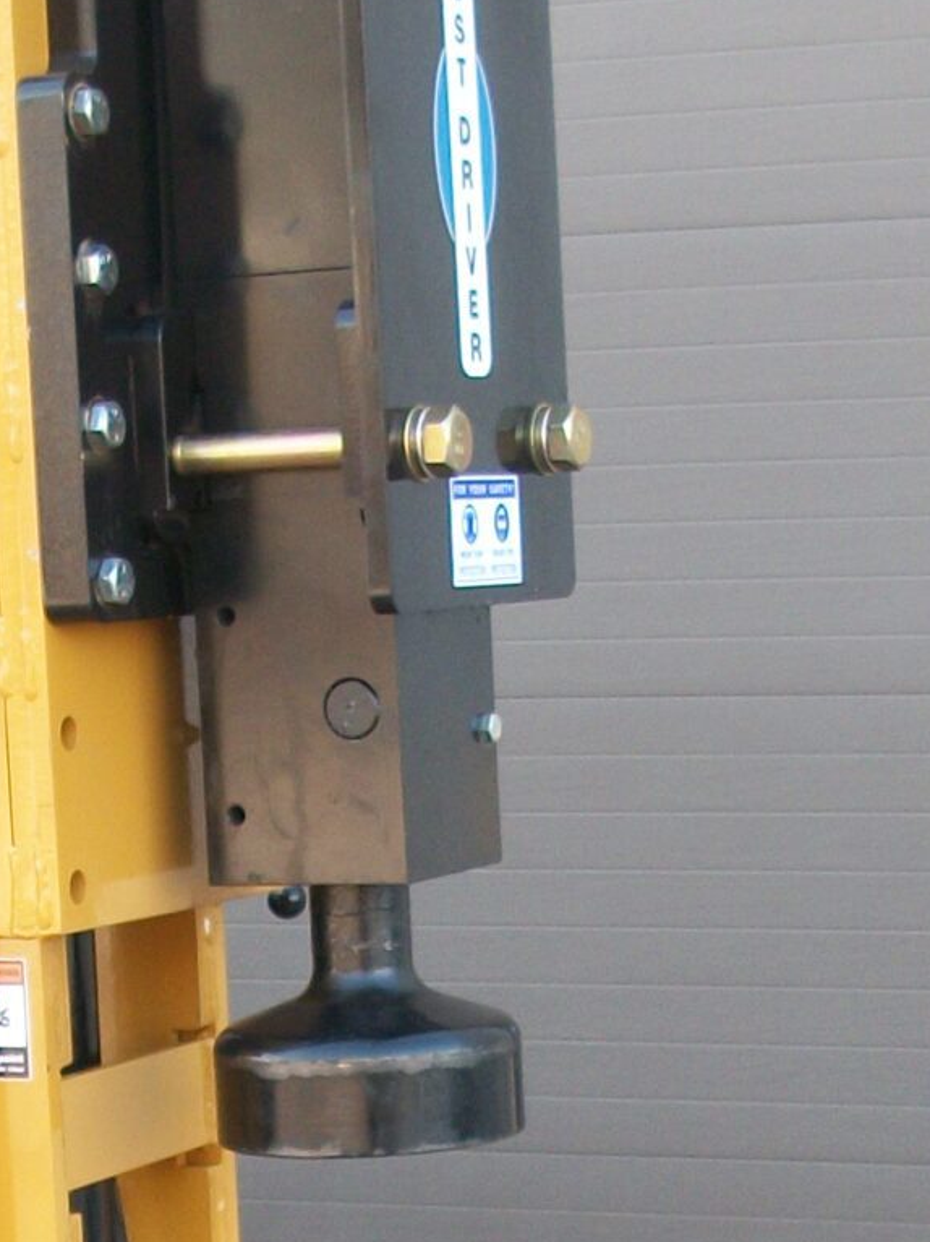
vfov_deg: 16.4
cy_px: 1328
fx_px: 4193
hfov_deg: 12.6
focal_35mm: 117
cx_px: 373
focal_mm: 6.3
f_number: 3.1
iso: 80
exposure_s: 1/80
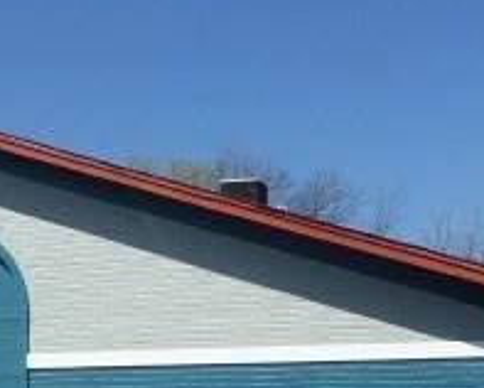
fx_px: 1090
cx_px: 192
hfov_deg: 25.0
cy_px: 363
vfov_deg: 19.7
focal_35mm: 76
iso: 100
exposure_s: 1/1000
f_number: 4
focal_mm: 4.3
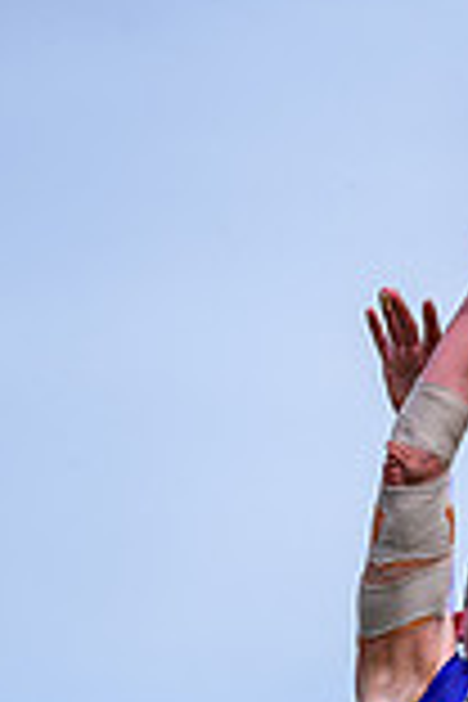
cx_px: 558
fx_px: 16749
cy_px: 893
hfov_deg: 1.6
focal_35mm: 859
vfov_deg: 2.4
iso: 100
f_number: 2.8
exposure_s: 1/1600
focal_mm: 130
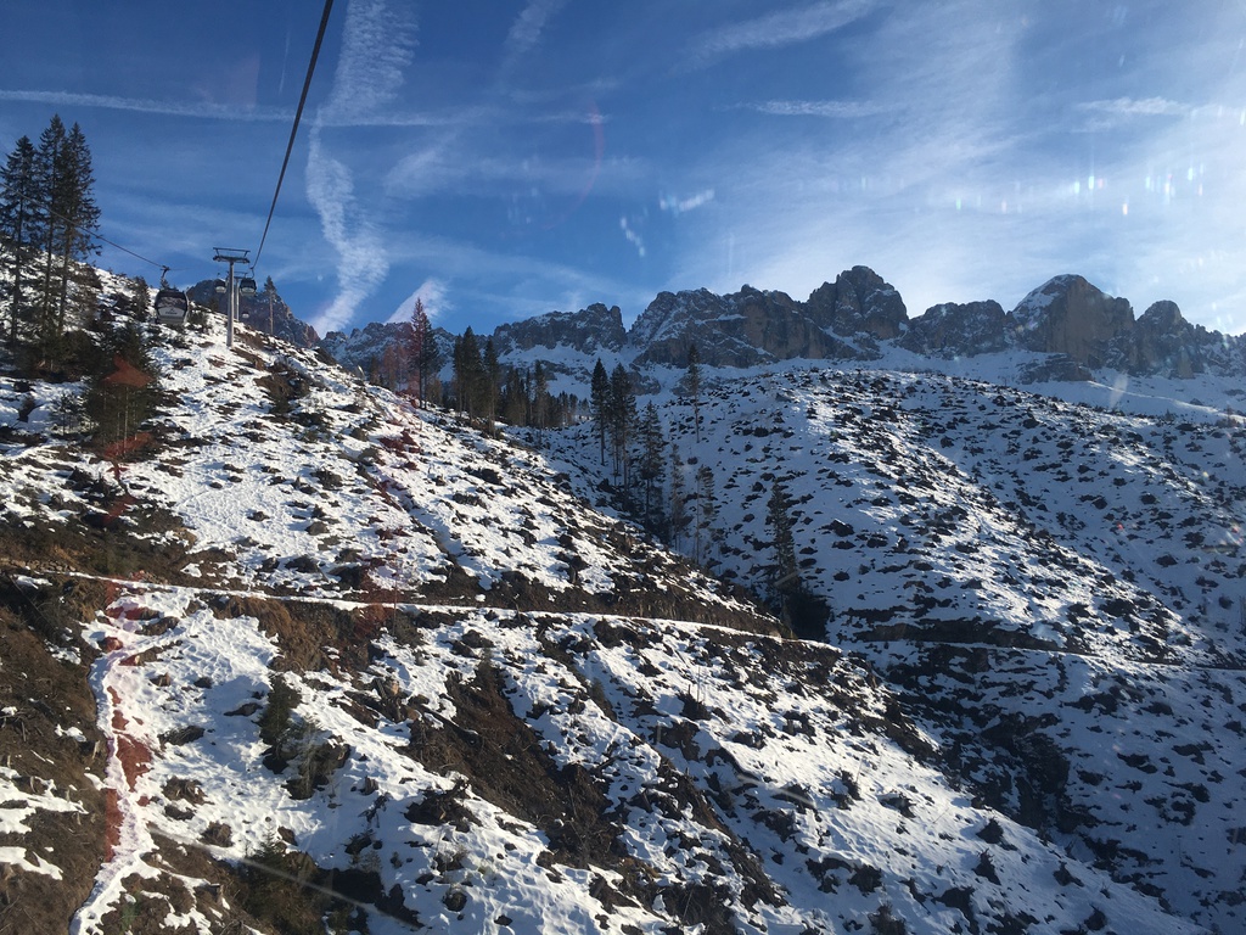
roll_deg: +1.3
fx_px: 1044
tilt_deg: +12.1
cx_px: 623
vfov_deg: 48.2
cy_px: 468
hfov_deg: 61.7
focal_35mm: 29
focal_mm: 4.15
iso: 25
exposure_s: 1/874
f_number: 2.2
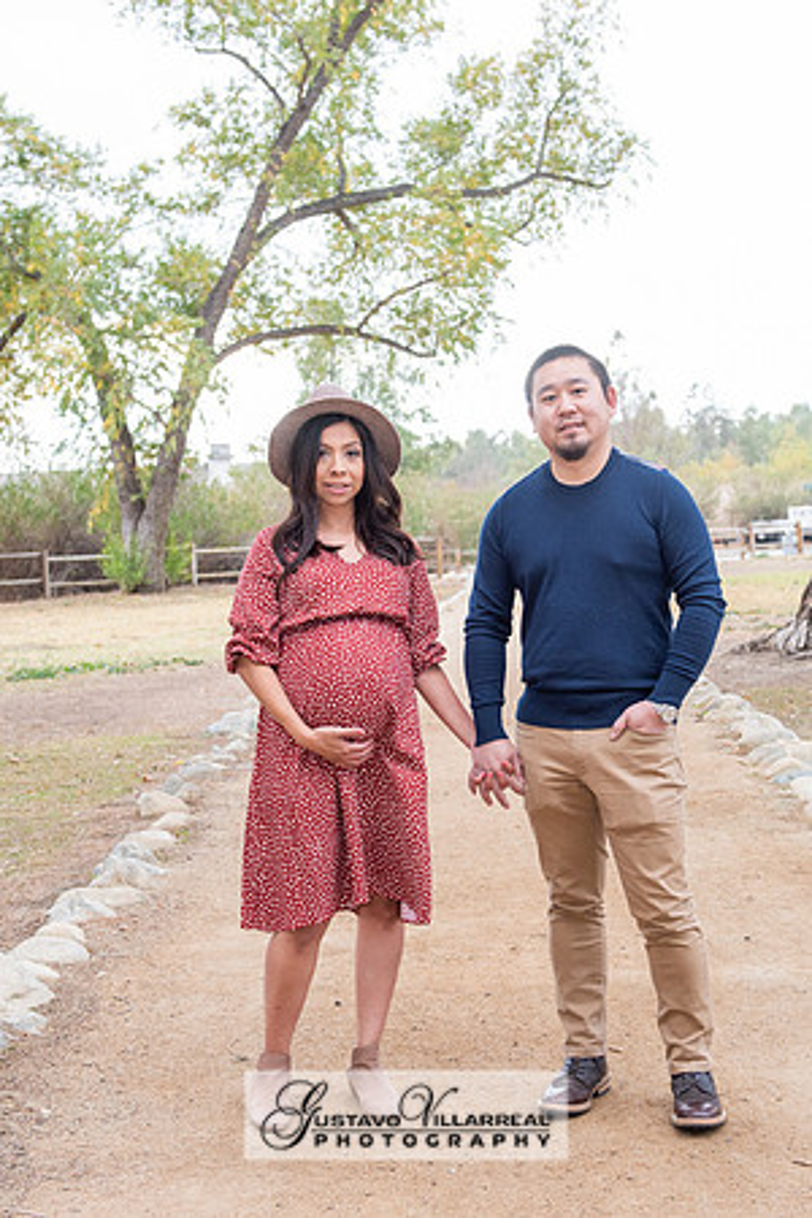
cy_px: 609
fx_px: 1927
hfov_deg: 23.8
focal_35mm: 57
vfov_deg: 35.1
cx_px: 450
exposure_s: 1/125
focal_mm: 38
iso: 500
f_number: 5
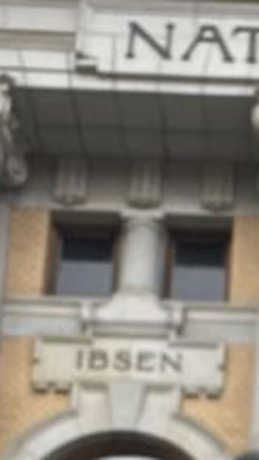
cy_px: 623
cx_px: 520
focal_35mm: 154
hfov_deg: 7.6
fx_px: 1881
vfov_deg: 13.4
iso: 100
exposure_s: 1/75
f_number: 2.2
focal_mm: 2.71
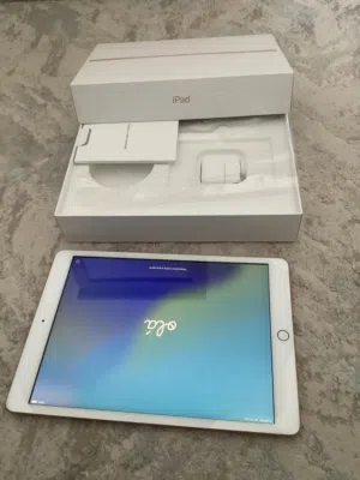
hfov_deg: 45.4
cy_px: 240
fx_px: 430
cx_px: 180
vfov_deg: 58.4
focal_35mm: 31
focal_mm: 3.3
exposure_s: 1/40
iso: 320
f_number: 2.4
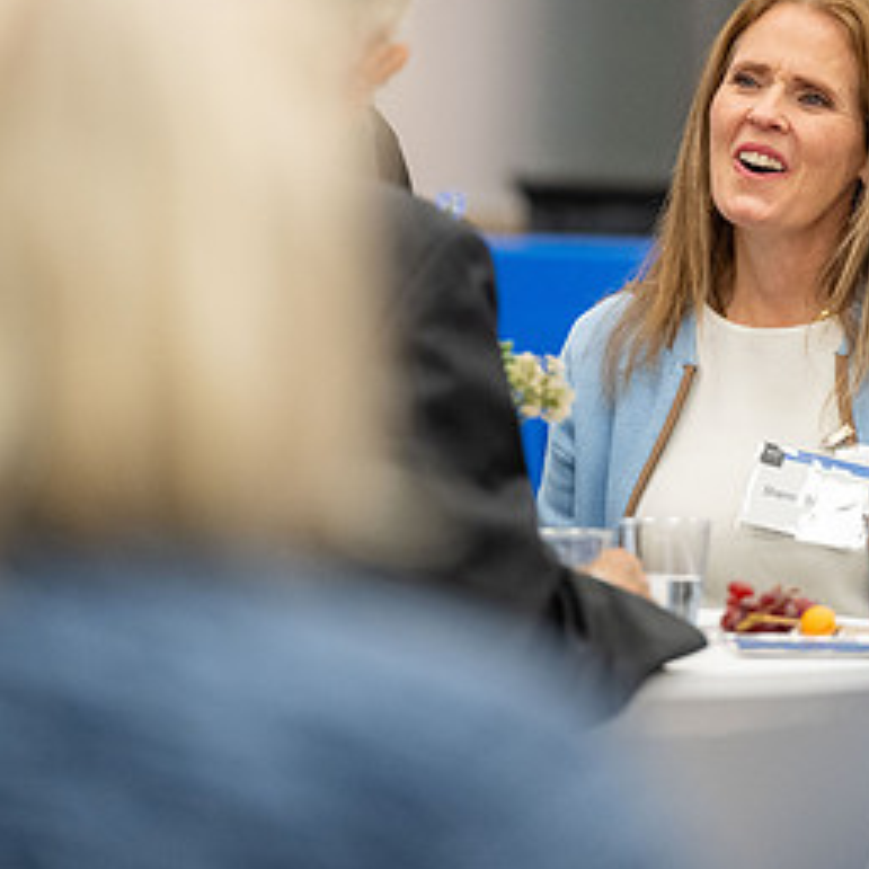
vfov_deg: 4.6
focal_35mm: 383
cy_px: 225
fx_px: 10878
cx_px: 707
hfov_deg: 4.6
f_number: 2.8
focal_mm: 200
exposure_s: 1/200
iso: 2000
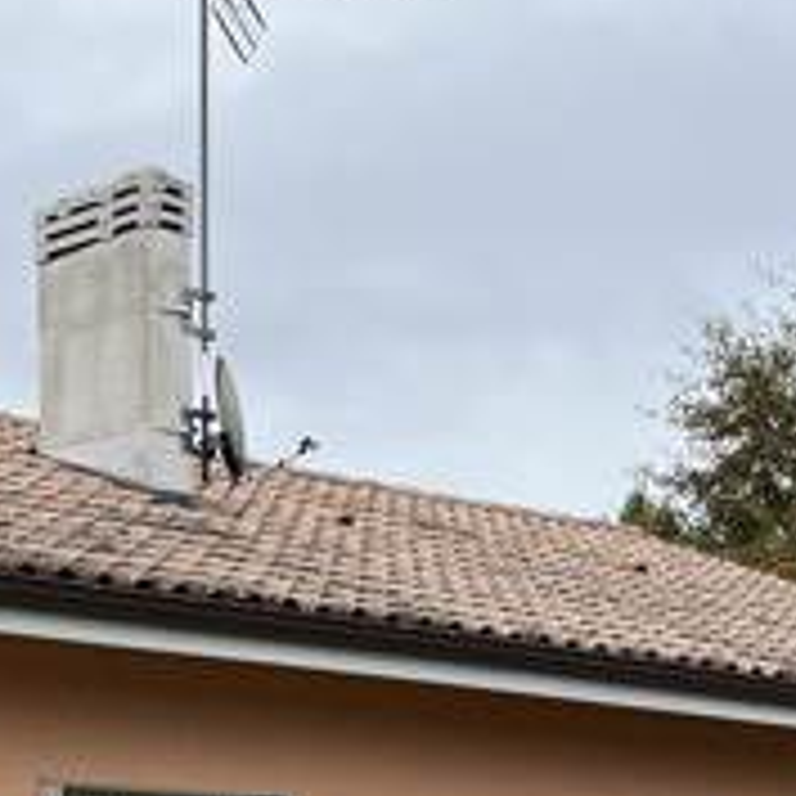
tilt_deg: -1.3
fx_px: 2706
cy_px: 1061
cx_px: -229
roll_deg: +1.0
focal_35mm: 104
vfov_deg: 15.8
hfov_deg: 15.9
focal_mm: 5.1
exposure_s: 1/1238
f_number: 1.6
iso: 50
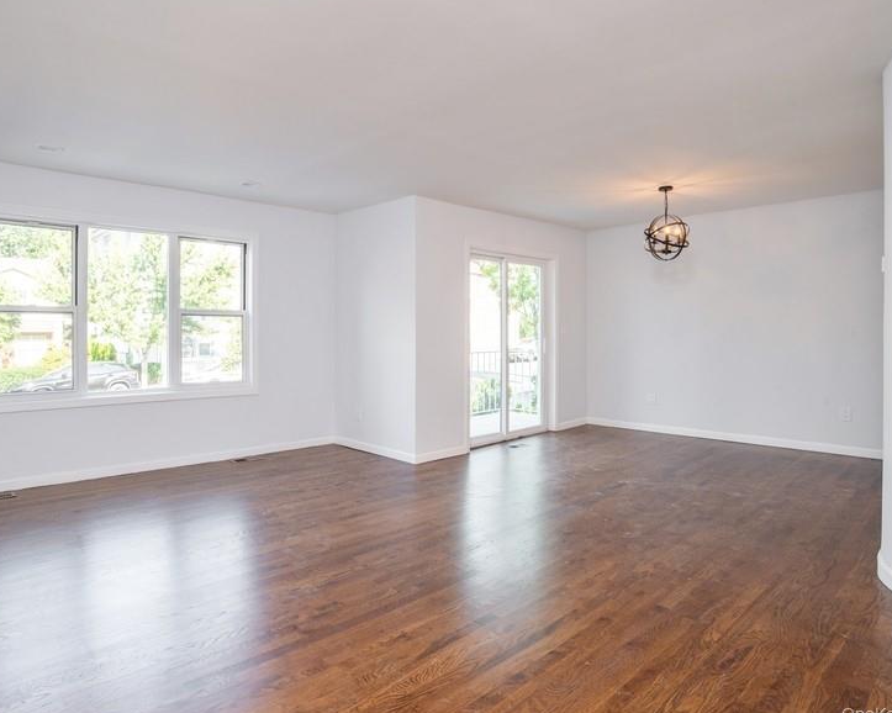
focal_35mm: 21
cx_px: 399
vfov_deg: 65.5
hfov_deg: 77.4
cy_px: 358
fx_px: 554
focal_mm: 18
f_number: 13
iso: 200
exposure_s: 1/15
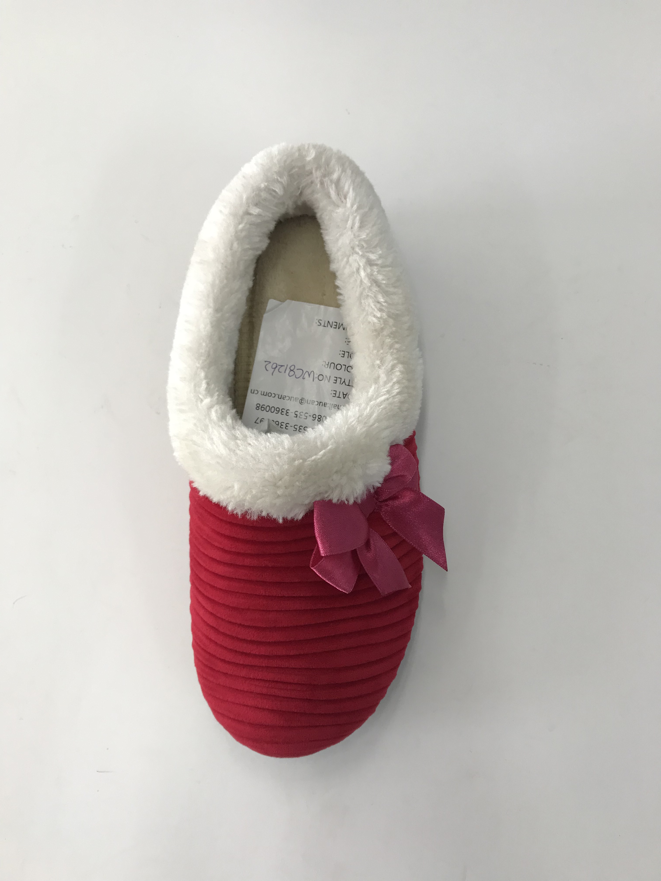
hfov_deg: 49.7
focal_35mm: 28
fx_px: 713
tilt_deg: -78.8
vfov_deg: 63.4
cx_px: 330
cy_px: 440
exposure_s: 1/100
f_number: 1.8
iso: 40
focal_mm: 3.99
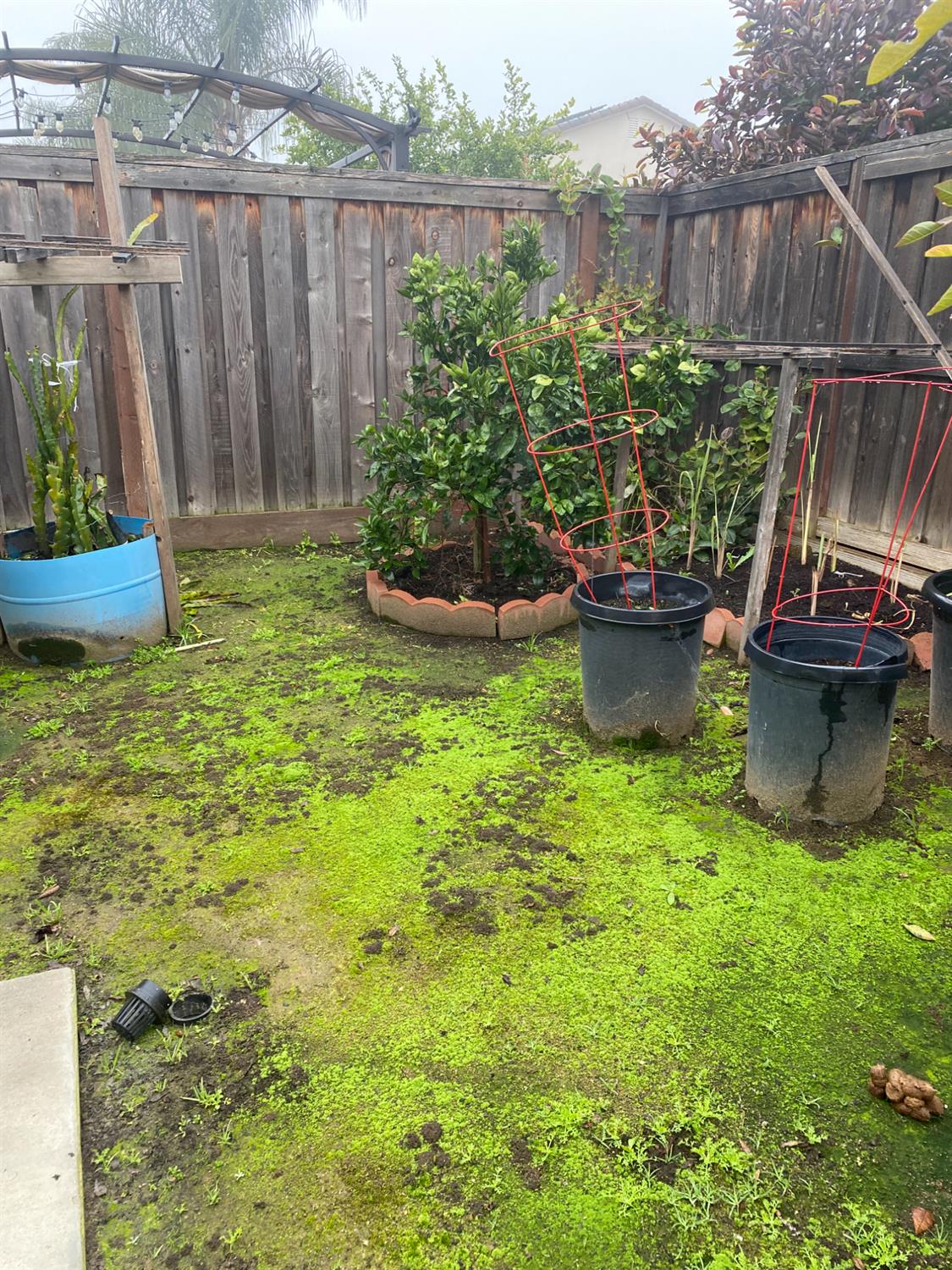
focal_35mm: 26
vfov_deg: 67.3
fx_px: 953
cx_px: 476
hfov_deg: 53.1
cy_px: 635
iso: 64
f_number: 1.8
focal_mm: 4.25
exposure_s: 1/121
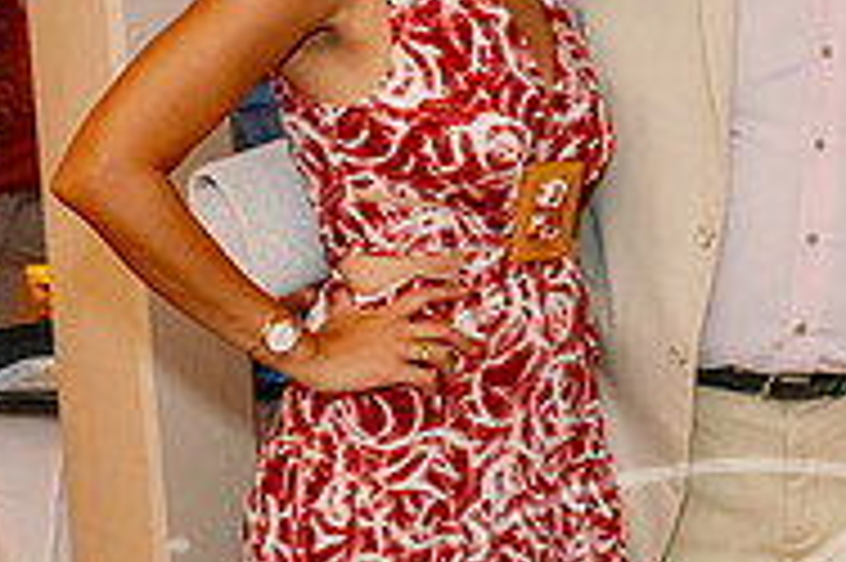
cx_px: 914
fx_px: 2395
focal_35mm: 102
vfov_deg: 13.3
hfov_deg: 19.3
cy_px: 128
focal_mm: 33
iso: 5000
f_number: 3.5
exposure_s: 1/100
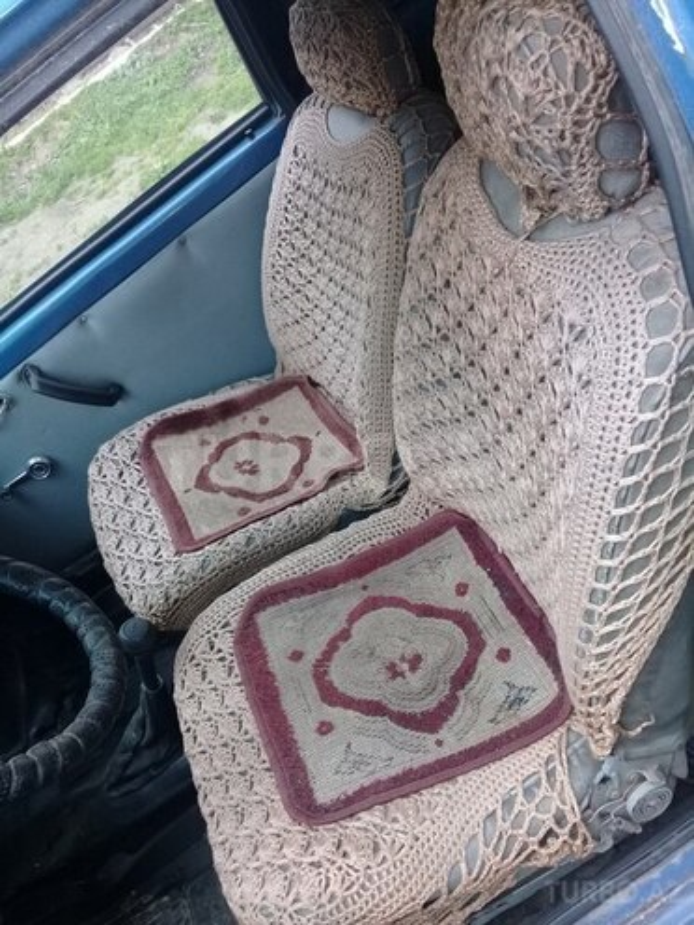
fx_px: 829
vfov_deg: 58.4
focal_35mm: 31
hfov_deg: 45.4
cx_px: 347
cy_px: 462
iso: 100
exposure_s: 1/33
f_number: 2.2
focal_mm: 3.3
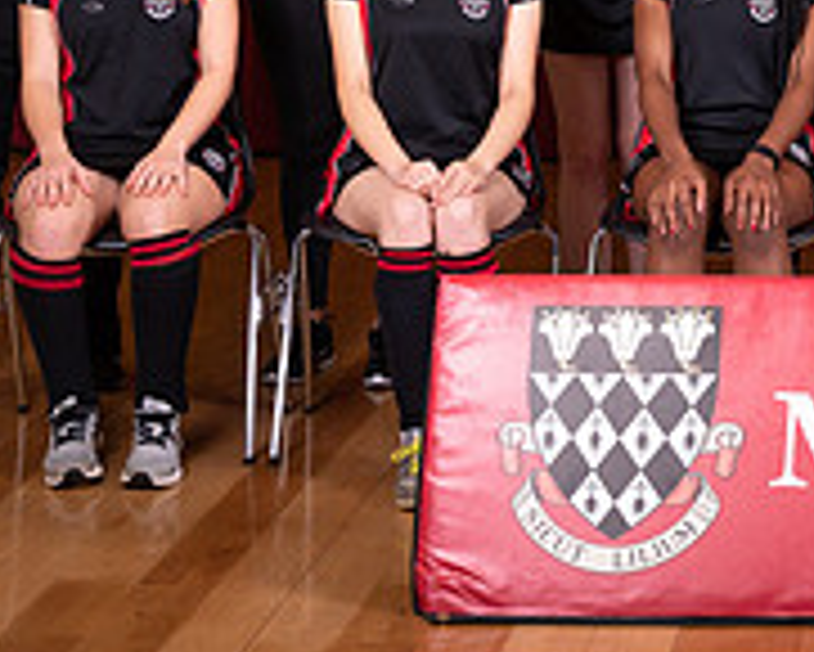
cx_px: 998
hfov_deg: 15.4
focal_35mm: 120
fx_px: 2893
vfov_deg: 12.6
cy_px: -58
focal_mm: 40
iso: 800
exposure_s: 1/50
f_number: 9
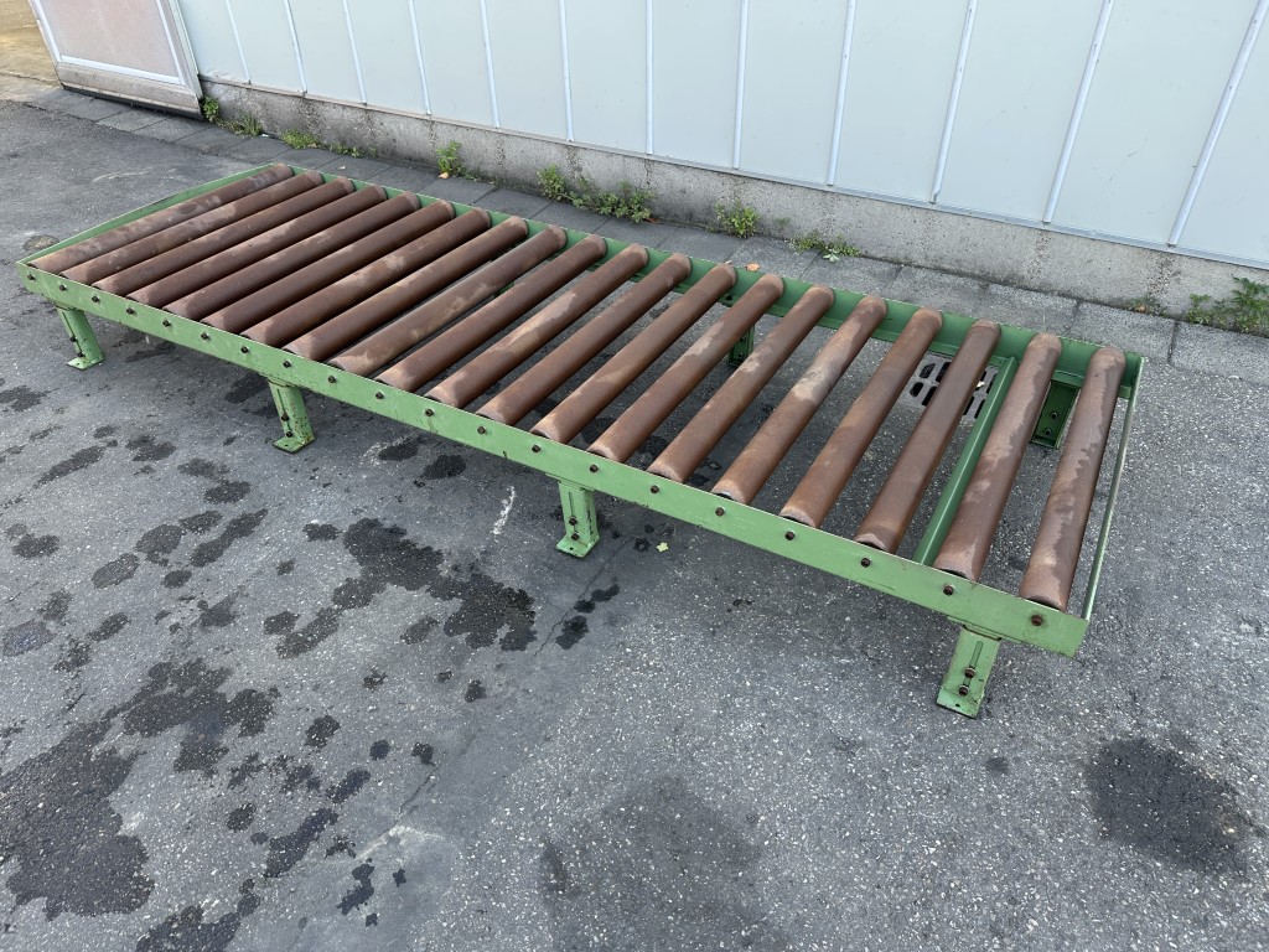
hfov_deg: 71.6
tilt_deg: -38.8
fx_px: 880
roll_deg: +0.9
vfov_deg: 56.8
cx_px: 634
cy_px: 476
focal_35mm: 24
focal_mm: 6.86
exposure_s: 1/146
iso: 64
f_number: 1.78
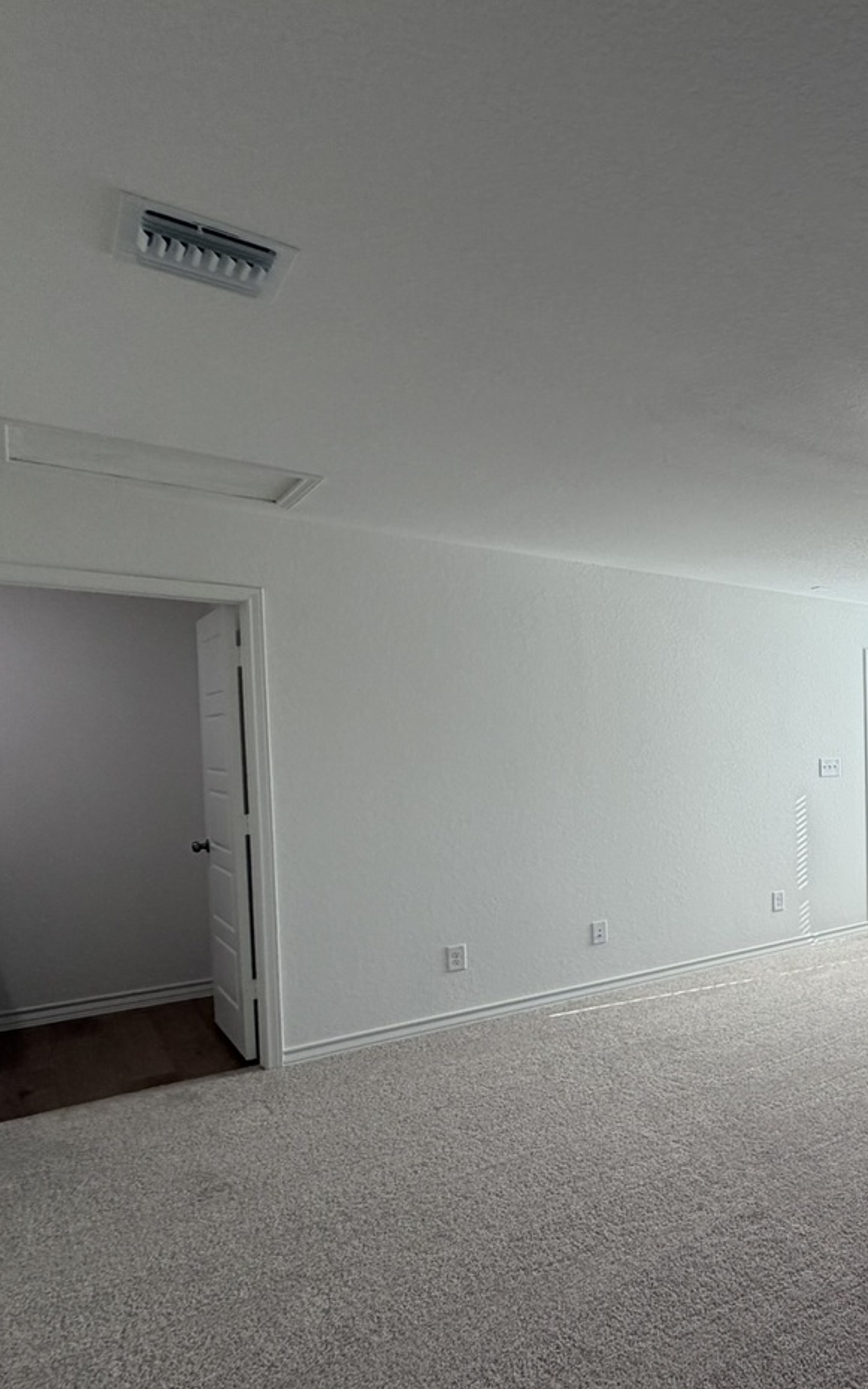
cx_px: 982
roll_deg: -0.4
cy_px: 782
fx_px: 870
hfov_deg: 41.0
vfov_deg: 76.8
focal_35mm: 23
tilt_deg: -4.0
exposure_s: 1/120
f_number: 2.2
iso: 100
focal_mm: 2.22
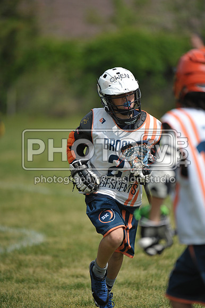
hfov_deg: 3.4
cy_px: 154
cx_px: 102
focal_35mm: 400
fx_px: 3420
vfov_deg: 5.2
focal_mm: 400
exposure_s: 1/5000
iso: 640
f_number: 4
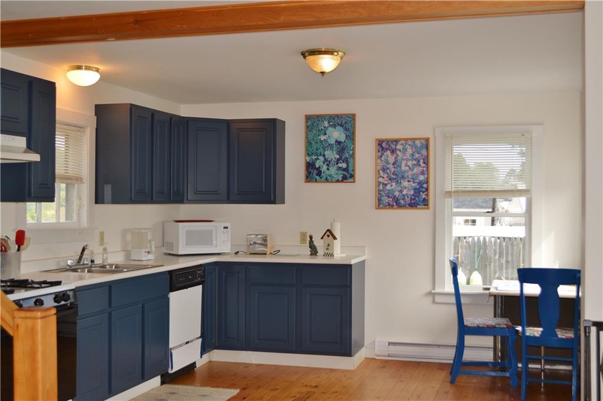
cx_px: 302
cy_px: 200
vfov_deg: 29.8
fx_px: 753
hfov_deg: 43.7
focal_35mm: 45
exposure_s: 1/125
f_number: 4.5
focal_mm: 30
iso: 180
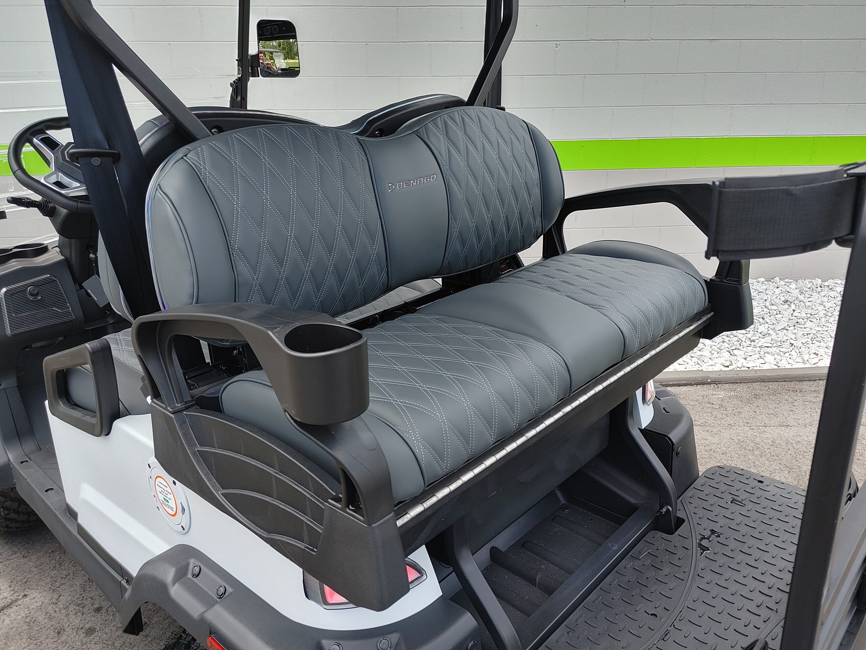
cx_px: 433
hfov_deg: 67.3
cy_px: 325
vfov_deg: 53.1
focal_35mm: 26
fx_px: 650
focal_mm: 4.81
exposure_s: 1/467
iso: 50
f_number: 1.8
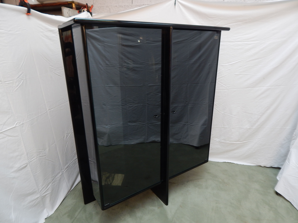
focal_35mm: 22
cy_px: 112
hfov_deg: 76.4
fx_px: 189
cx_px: 149
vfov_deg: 61.1
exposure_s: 1/30
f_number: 3
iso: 140
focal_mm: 4
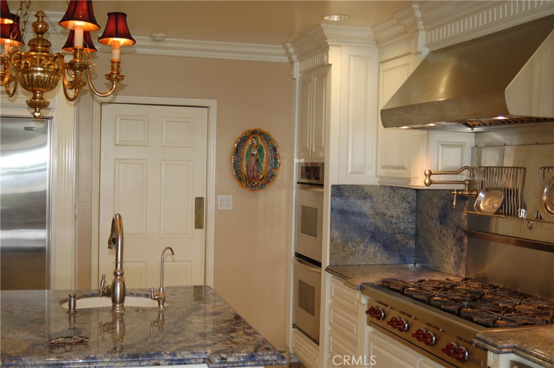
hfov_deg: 42.4
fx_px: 715
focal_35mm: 46
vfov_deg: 28.9
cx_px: 277
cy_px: 184
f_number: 3.3
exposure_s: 1/60
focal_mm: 31
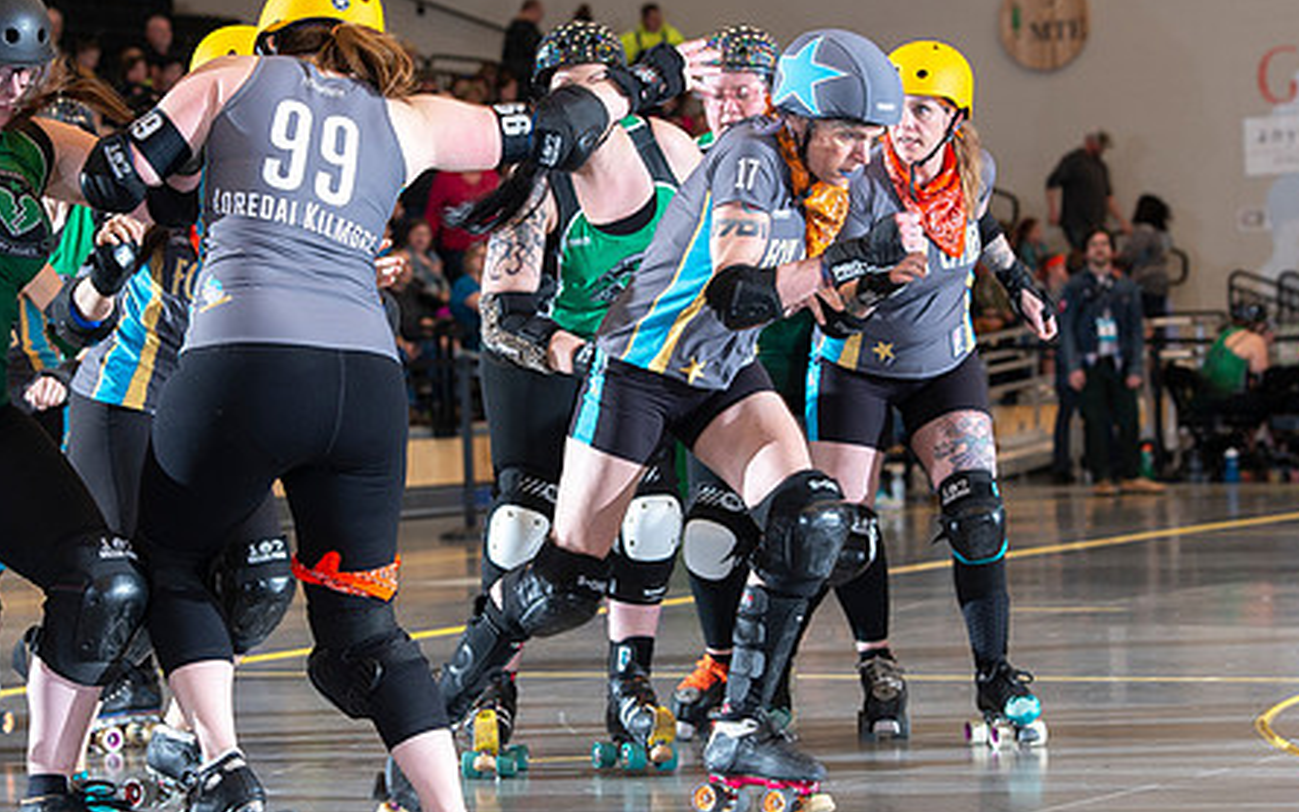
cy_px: 410
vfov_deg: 9.9
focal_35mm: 133
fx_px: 4708
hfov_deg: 15.7
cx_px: 485
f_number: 5.6
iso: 640
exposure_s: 1/160
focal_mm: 100
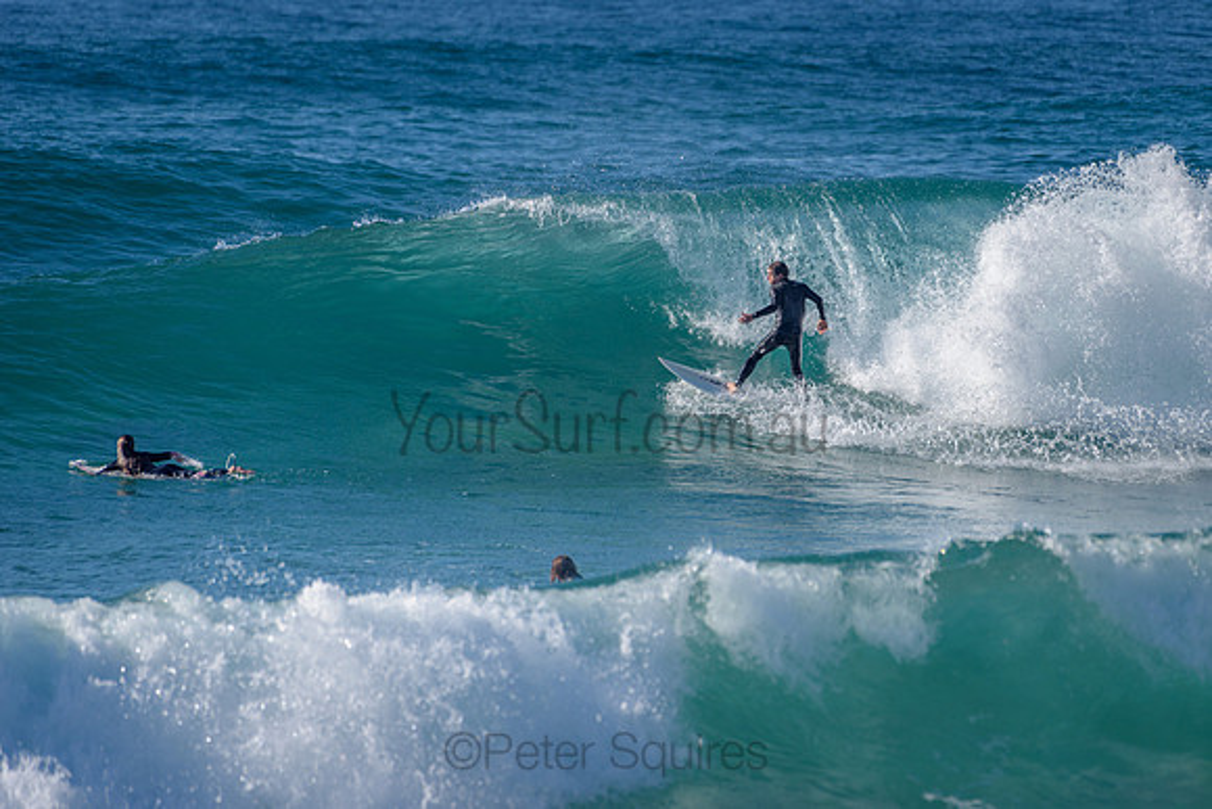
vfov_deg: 2.2
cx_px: 743
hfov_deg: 3.4
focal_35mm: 613
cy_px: 328
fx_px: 20635
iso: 180
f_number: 5.6
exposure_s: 1/2000
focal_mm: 500
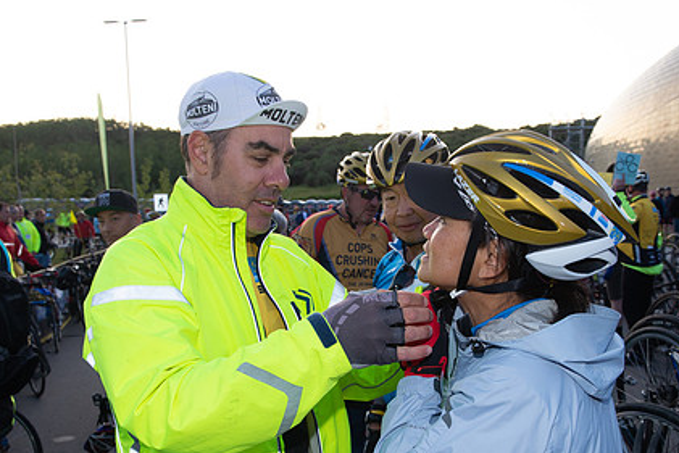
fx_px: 755
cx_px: 377
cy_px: 302
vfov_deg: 33.1
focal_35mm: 40
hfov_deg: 48.4
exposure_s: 1/100
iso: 640
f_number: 8
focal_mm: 29
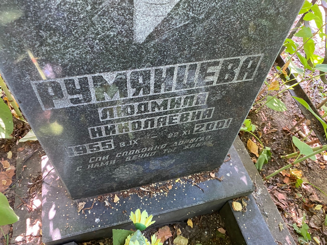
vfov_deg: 53.1
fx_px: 246
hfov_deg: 67.3
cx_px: 164
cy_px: 122
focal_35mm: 26
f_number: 1.8
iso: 320
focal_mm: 4.25
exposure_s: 1/60
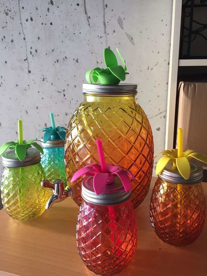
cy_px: 138
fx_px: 231
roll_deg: +0.8
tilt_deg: -14.9
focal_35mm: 29
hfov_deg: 48.2
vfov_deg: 61.7
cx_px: 104
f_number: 2.2
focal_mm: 4.15
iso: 80
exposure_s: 1/33
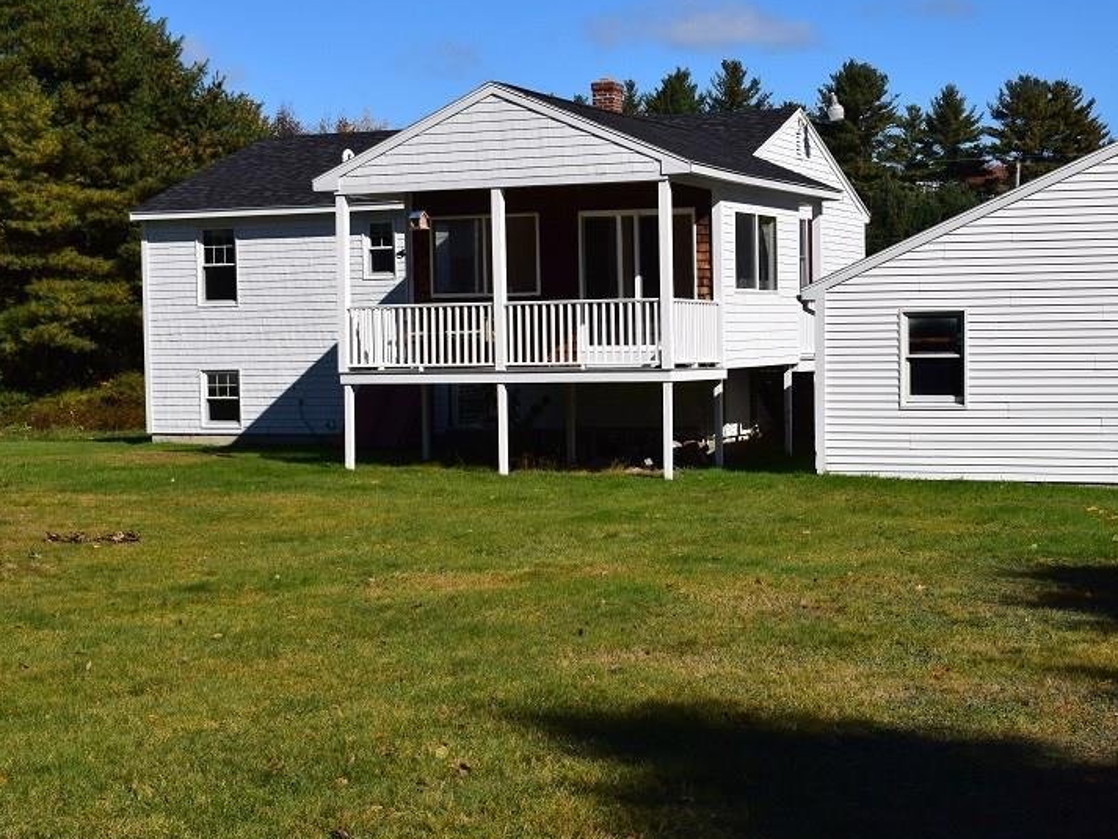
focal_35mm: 58
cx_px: 797
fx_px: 1874
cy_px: 439
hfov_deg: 32.8
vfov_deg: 25.2
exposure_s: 1/640
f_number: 11
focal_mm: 28
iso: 200
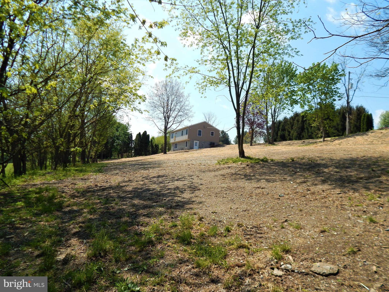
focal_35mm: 25
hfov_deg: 69.4
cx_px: 194
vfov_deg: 54.9
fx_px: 281
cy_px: 146
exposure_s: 1/400
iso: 125
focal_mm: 4.5
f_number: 6.1
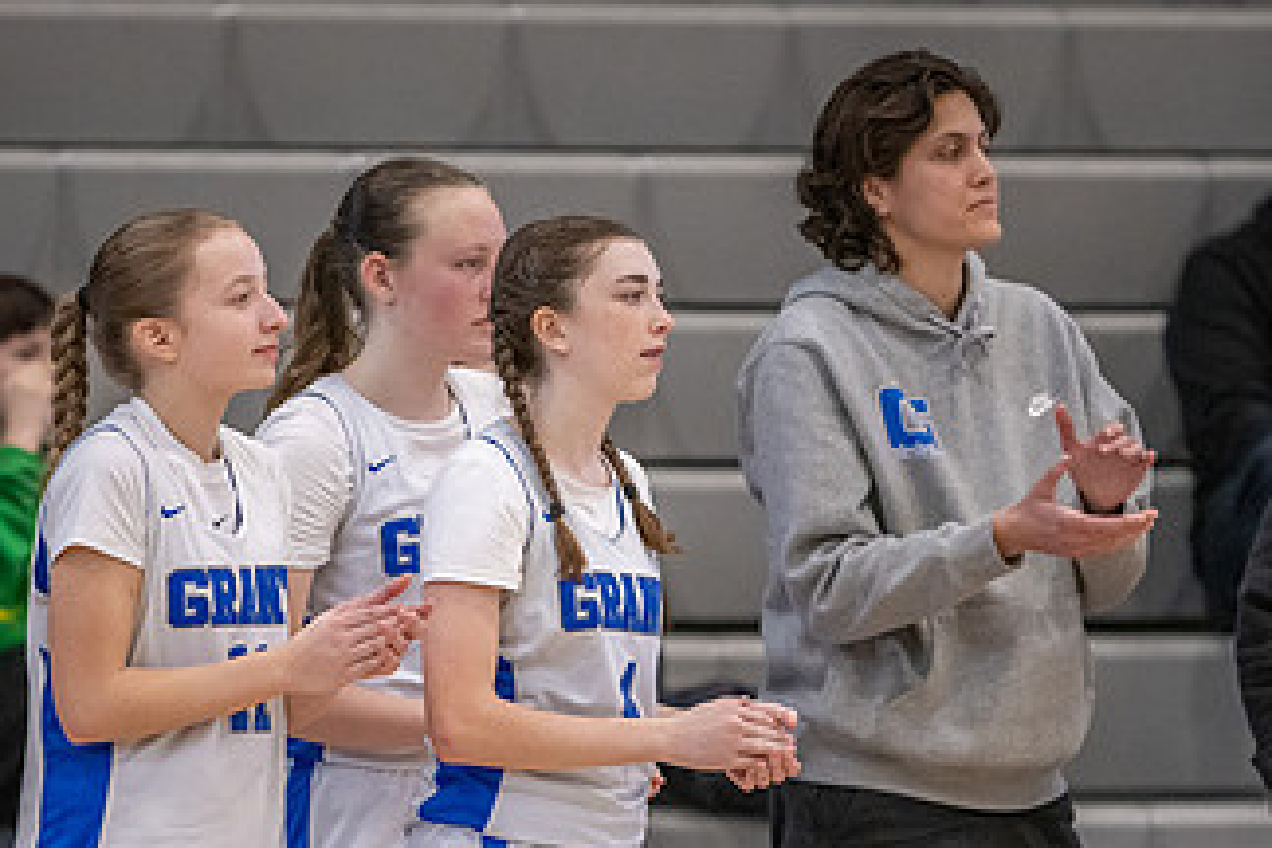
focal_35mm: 423
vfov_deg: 3.2
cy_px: 616
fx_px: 14945
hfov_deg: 4.9
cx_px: 422
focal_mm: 200
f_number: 2.8
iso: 3600
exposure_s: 1/1000
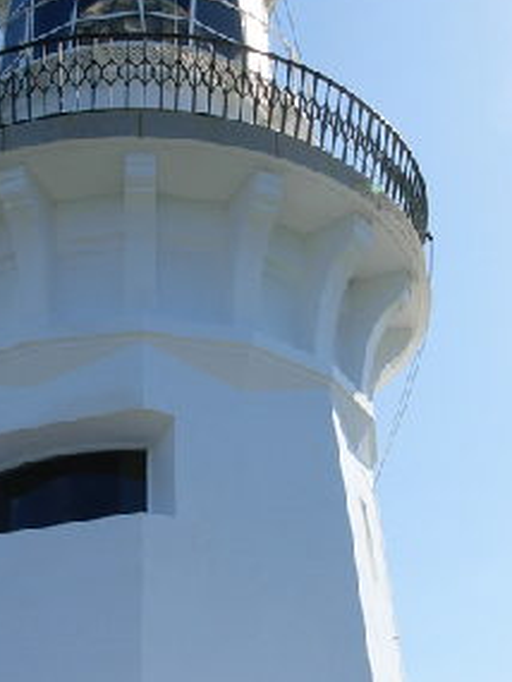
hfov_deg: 22.8
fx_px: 1261
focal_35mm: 64
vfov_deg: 30.2
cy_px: 366
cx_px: 163
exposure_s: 1/542
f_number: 4.9
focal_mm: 6.3
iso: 79
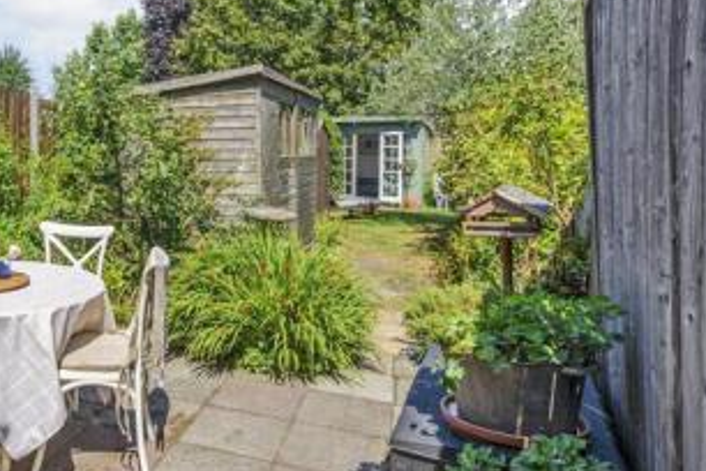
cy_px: 98
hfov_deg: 54.7
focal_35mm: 30
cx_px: 84
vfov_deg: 41.8
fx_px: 588
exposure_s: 1/250
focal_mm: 14
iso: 100
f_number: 8
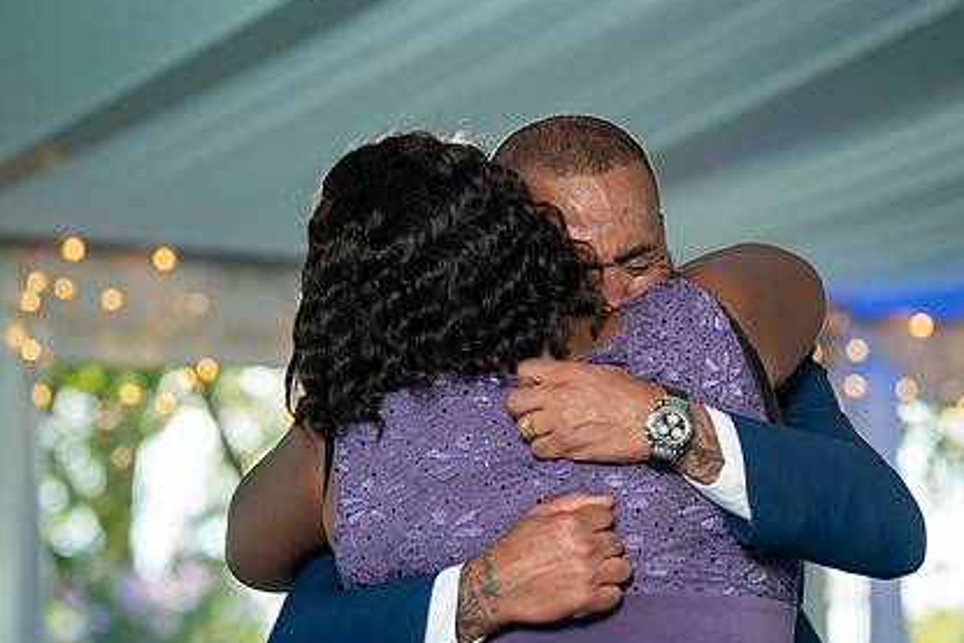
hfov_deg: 11.7
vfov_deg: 7.8
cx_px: 598
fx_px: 4687
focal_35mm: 175
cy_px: 414
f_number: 4
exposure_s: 1/200
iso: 320
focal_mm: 125
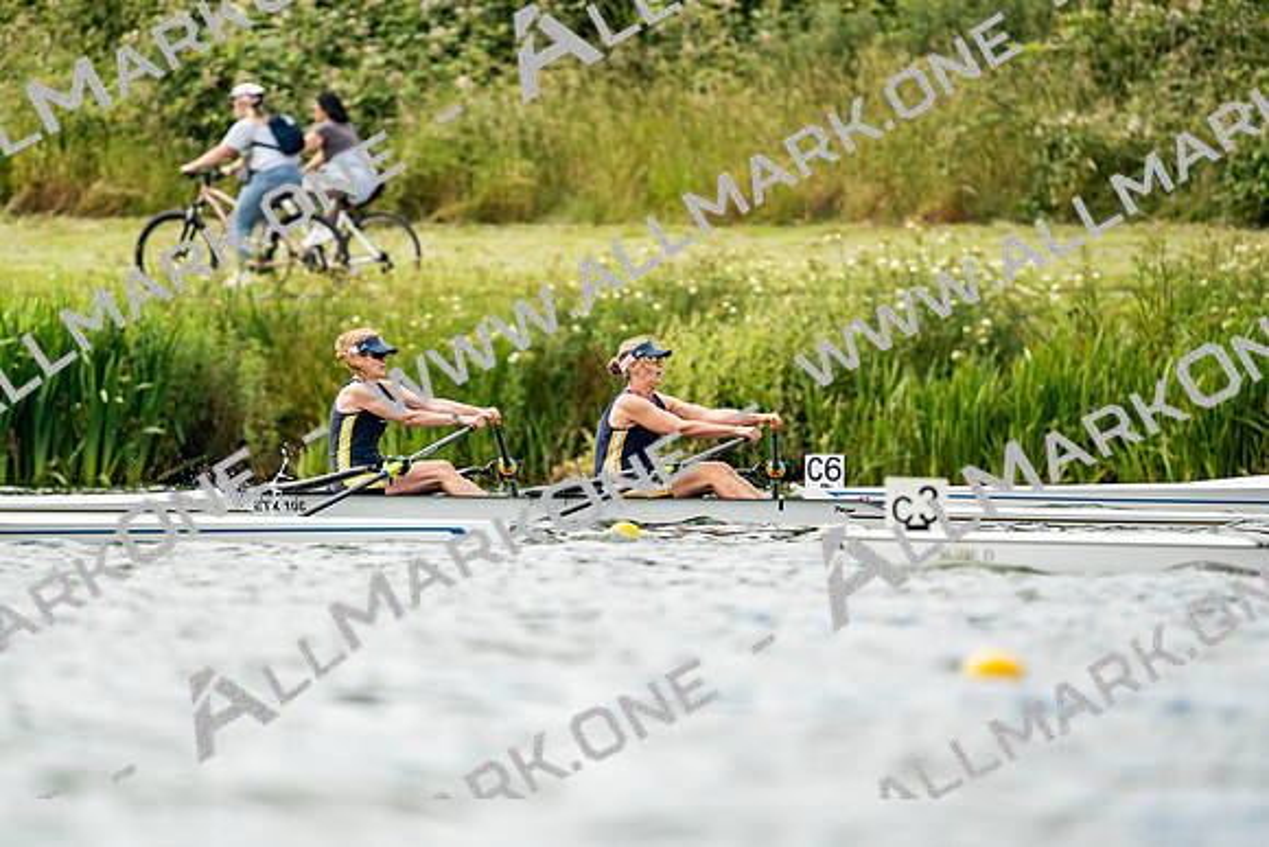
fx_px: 21154
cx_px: 634
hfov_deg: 3.4
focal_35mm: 600
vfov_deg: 2.3
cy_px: 424
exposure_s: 1/2000
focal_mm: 600
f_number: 6.3
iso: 400
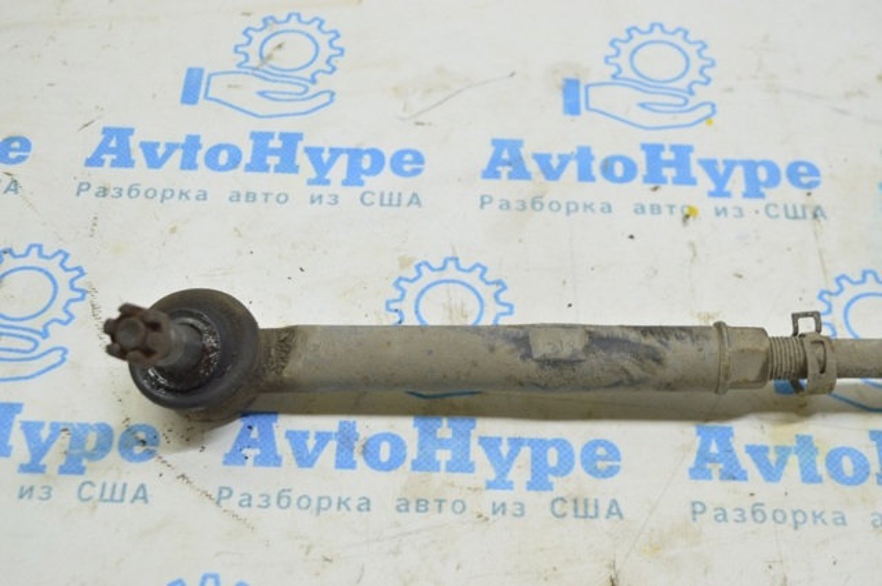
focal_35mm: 57
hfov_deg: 35.1
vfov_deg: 23.7
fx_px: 1395
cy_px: 293
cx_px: 441
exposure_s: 1/20
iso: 400
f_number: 5.6
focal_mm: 38
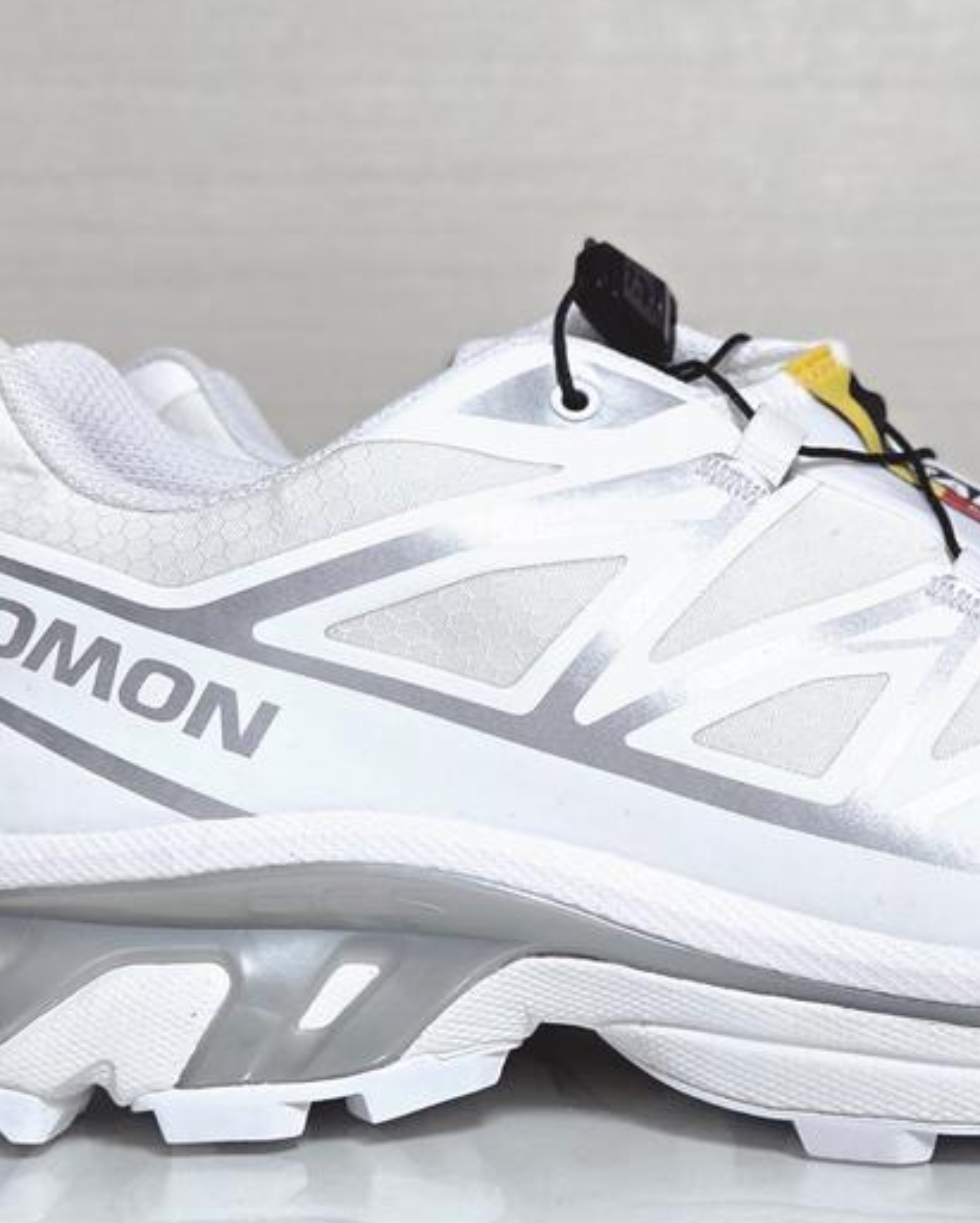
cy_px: 710
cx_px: 763
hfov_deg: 26.7
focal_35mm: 56
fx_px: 2028
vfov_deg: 33.5
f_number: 1.8
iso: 100
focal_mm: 5.4
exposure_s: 1/120
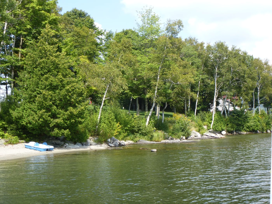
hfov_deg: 45.8
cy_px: 102
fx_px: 322
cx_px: 136
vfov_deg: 35.1
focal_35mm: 41
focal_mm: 7.4
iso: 100
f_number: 3.9
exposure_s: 1/320
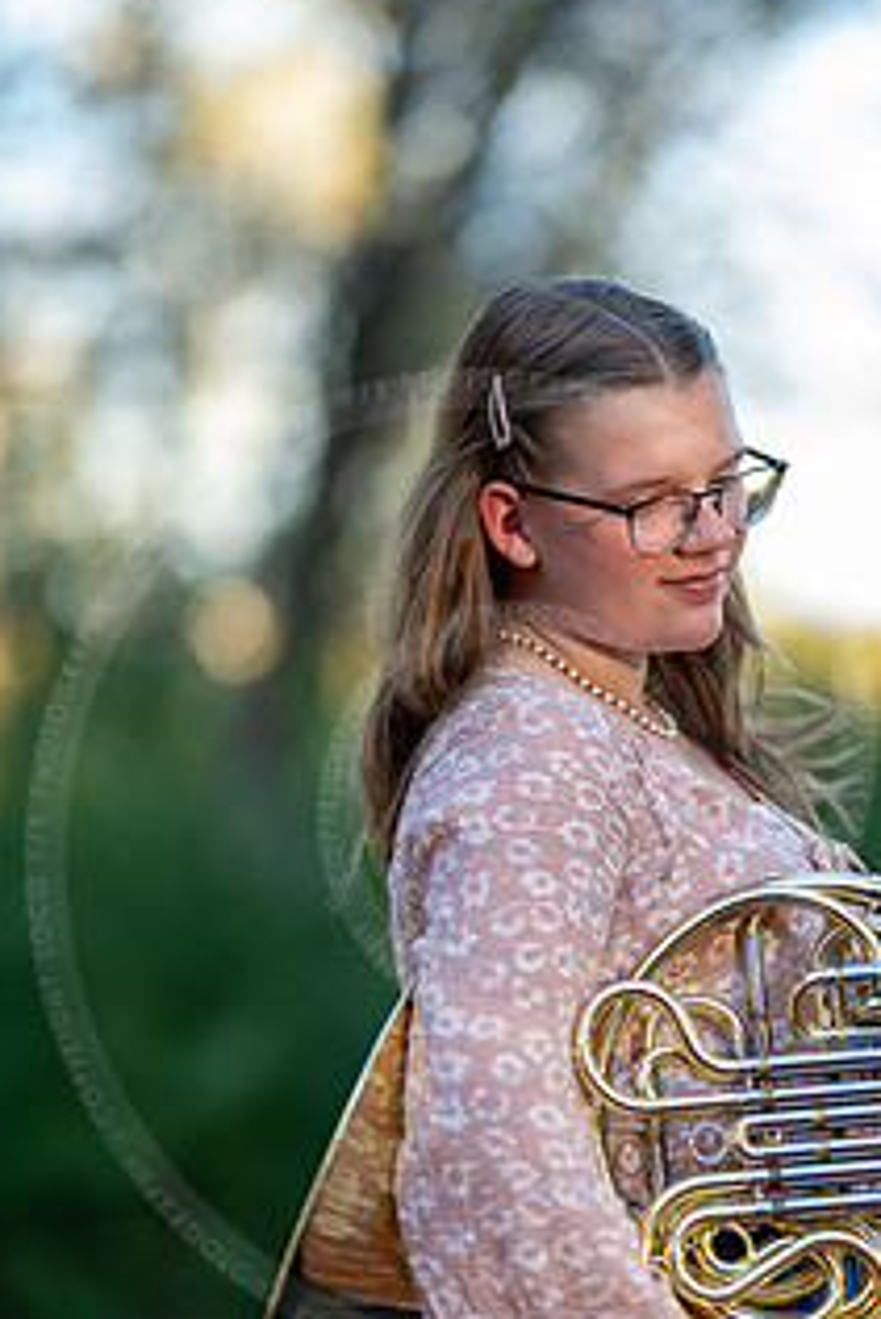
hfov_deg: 11.3
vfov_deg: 16.9
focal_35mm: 121
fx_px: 4437
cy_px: 877
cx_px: 589
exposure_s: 1/640
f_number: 1.2
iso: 160
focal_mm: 85
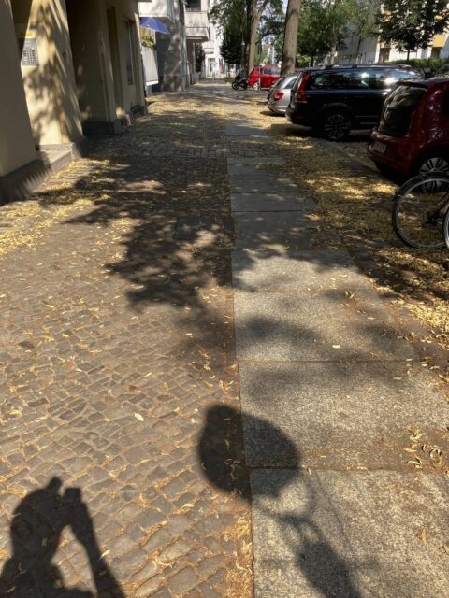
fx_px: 484
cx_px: 224
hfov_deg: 49.7
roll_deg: -0.1
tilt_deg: -24.8
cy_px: 299
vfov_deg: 63.4
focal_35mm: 28
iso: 32
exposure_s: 1/747
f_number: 1.8
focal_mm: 3.99
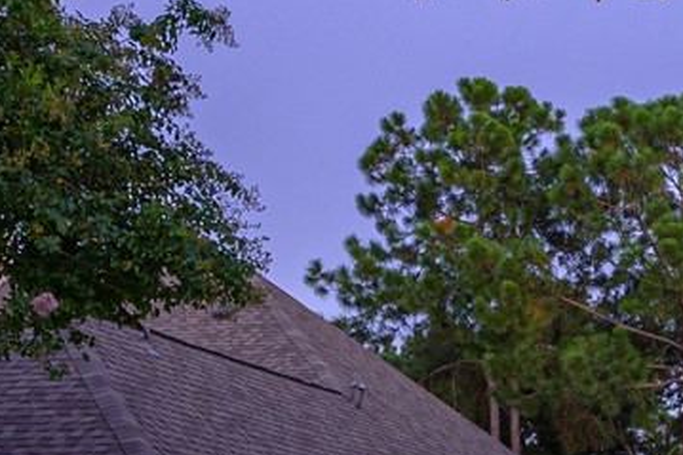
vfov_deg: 12.0
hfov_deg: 17.5
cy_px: 670
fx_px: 2067
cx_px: 900
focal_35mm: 109
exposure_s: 3
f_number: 10
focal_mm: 18
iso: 125
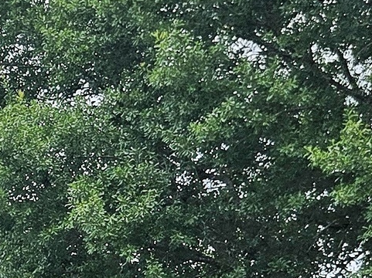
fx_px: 1579
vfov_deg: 8.8
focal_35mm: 147
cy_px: 755
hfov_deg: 10.6
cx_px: -638
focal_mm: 6.3
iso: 12
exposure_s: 1/657
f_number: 1.7
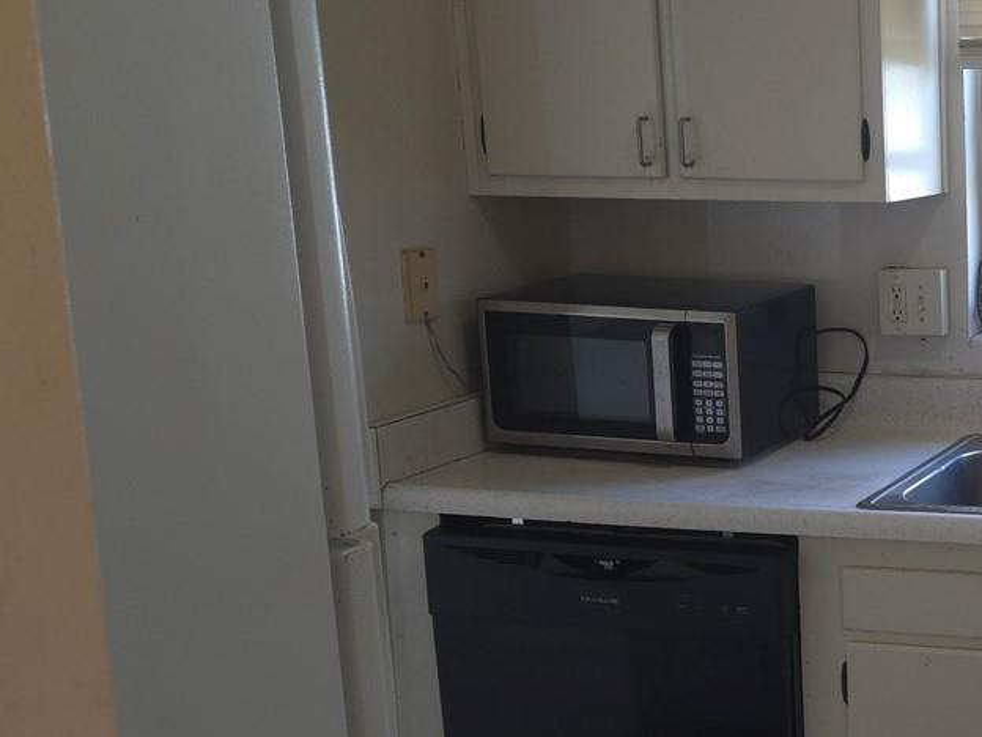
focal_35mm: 59
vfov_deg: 24.8
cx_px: 1158
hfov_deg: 28.7
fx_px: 1674
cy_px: 389
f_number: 1.8
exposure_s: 1/60
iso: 125
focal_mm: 5.4
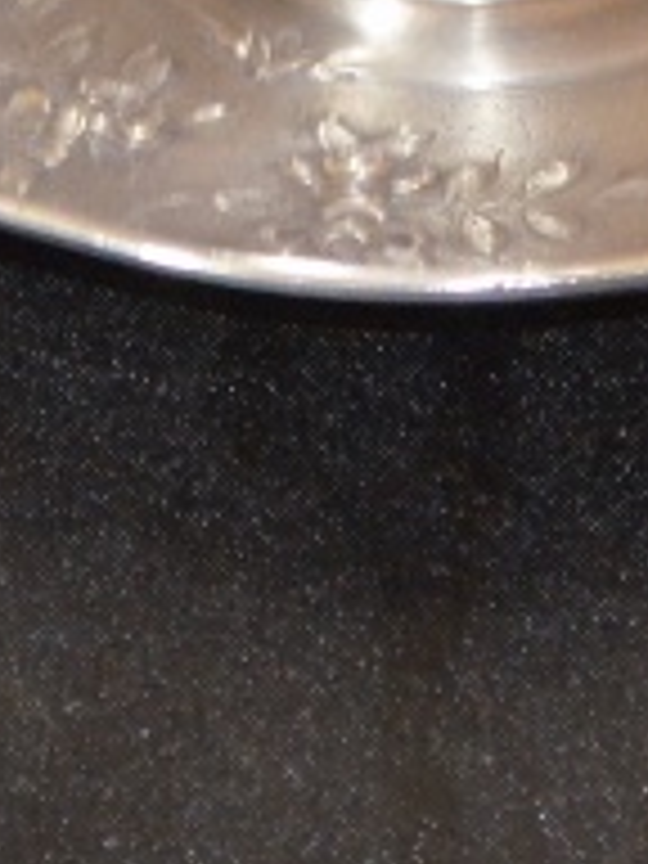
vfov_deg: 4.2
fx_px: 11681
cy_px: -430
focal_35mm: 468
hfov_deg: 3.2
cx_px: 396
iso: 3200
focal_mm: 52
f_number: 5.6
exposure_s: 1/25
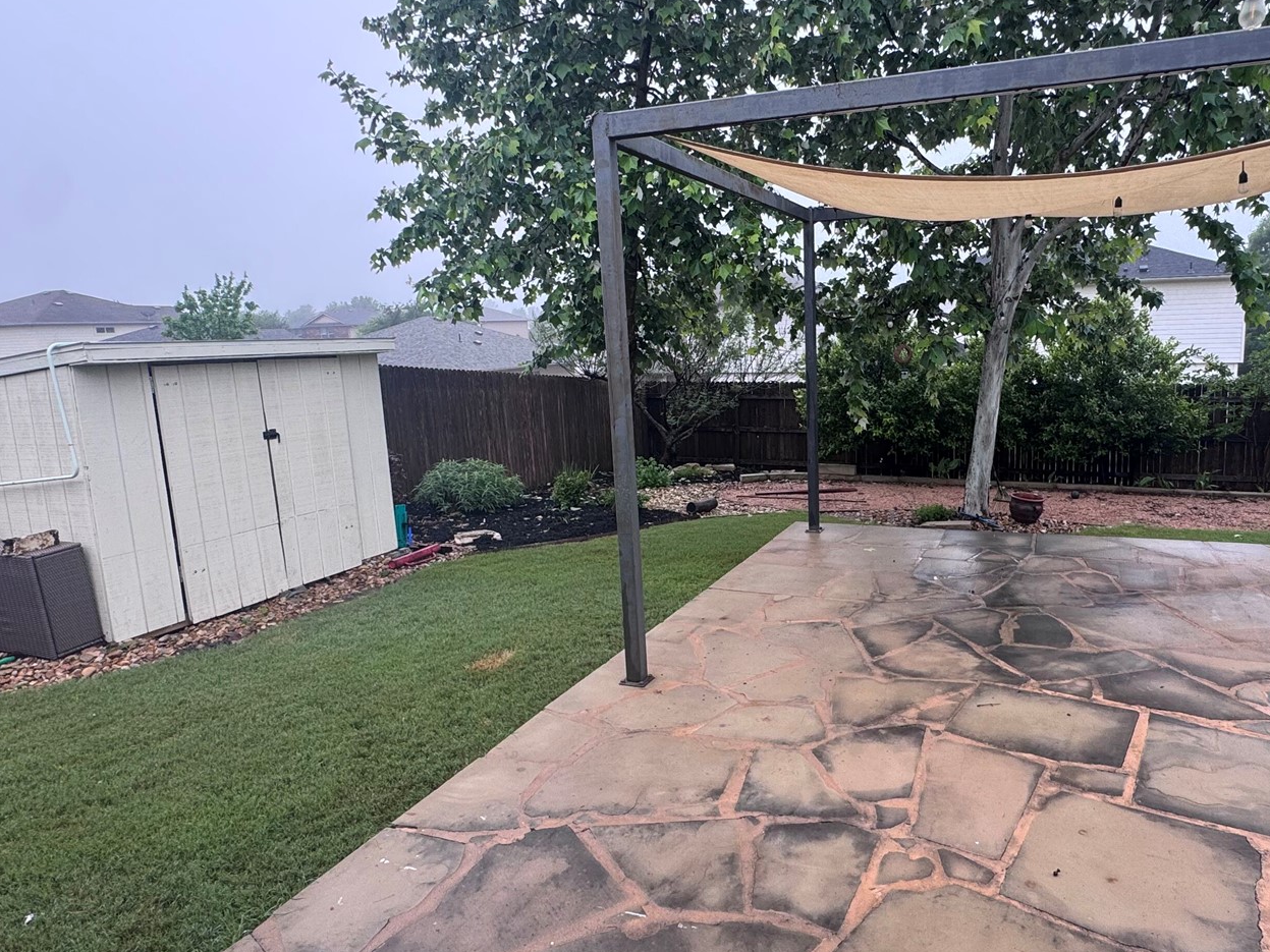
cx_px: 748
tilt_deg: -10.3
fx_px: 844
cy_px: 477
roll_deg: +1.9
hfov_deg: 73.3
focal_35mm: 23
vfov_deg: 58.9
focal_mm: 2.22
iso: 40
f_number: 2.2
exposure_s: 1/170
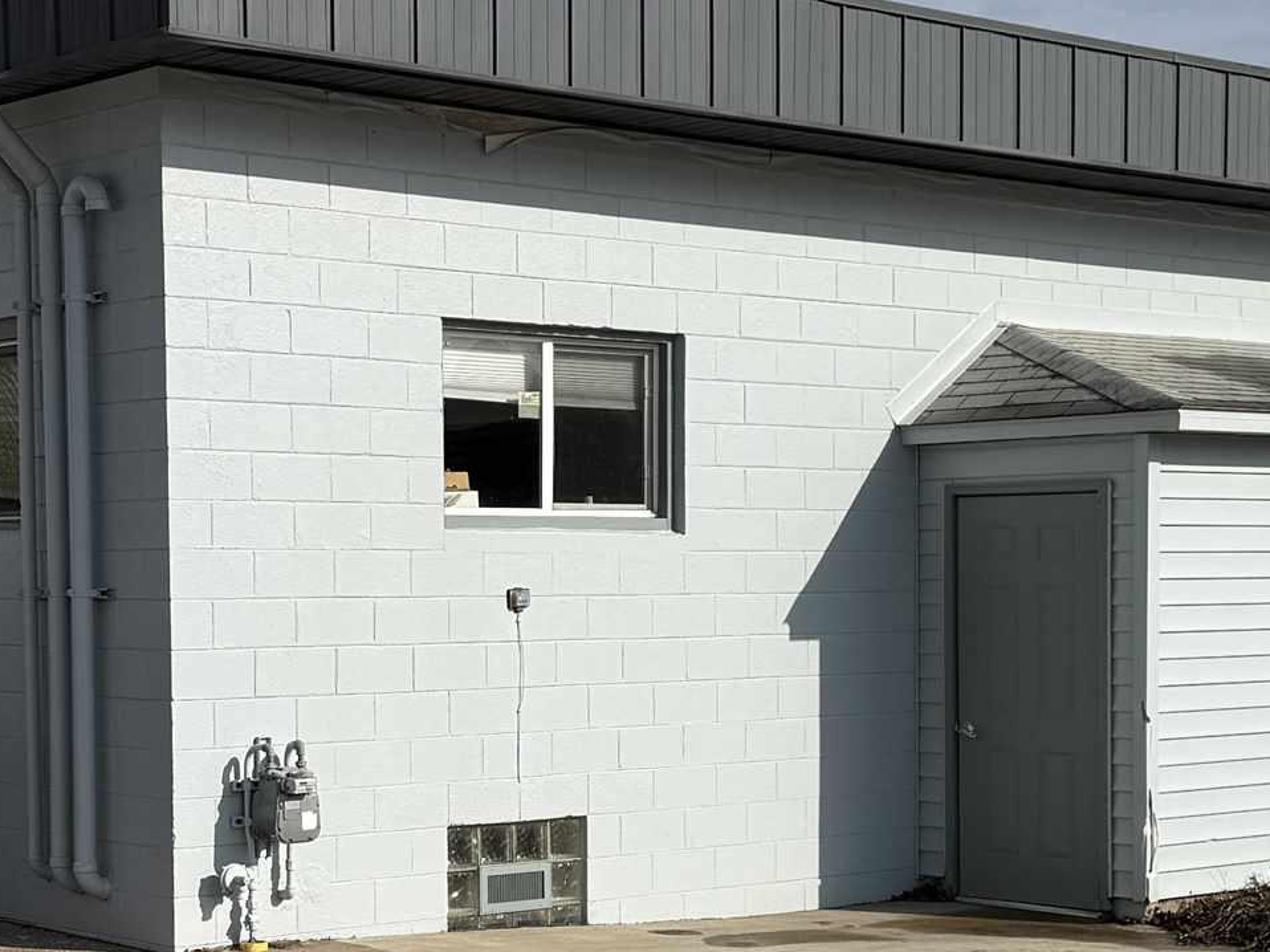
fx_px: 2824
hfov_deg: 25.3
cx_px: 616
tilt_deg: -2.5
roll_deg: +0.2
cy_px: 678
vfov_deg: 19.0
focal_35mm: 77
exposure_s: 1/7353
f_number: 1.78
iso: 80
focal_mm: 6.76
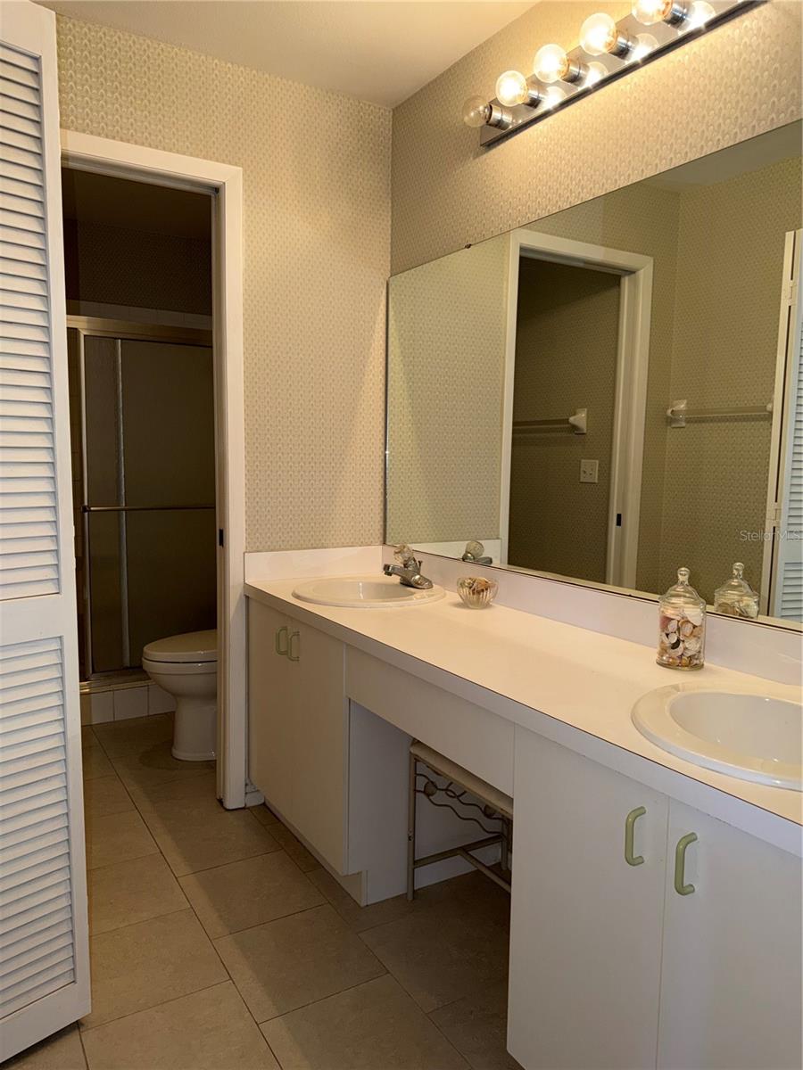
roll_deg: -1.5
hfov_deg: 56.8
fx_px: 742
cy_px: 535
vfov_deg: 71.6
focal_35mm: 24
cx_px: 402
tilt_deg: -7.3
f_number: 1.78
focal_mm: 6.76
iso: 64
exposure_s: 1/29
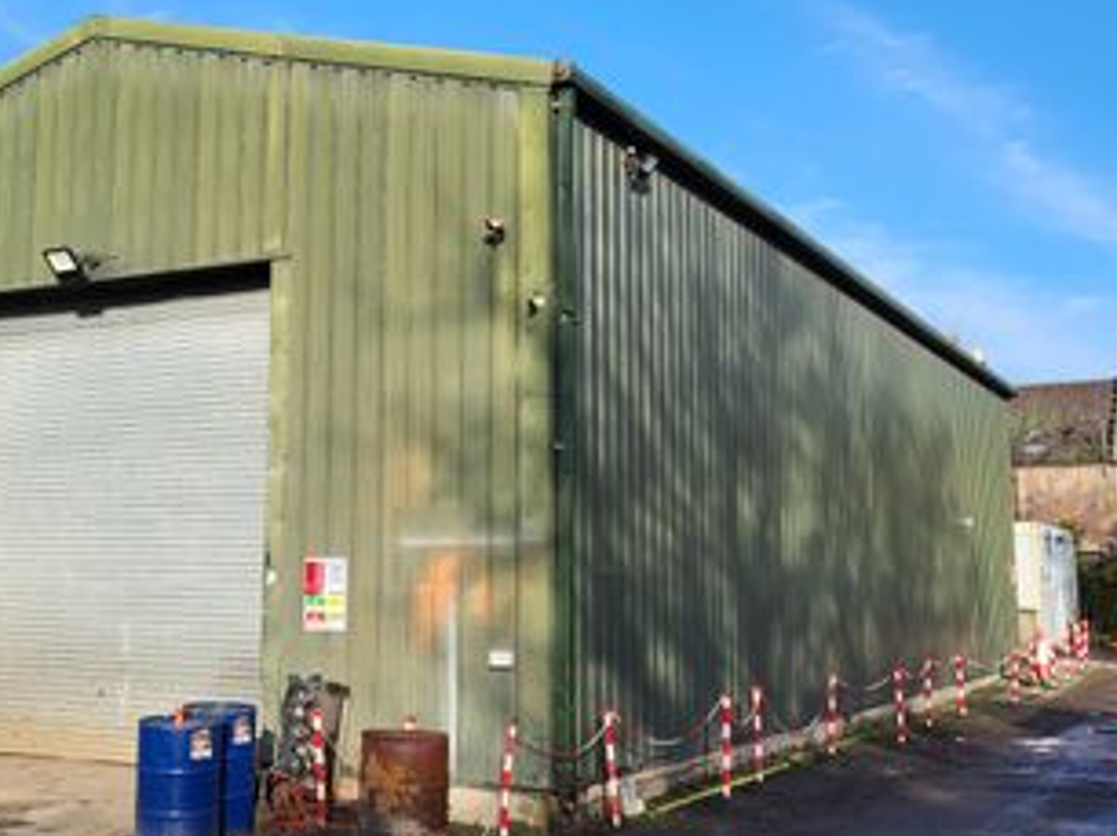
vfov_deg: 41.7
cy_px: 383
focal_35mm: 34
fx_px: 1096
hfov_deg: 53.4
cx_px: 416
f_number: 1.8
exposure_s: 1/1325
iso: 40
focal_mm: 5.4
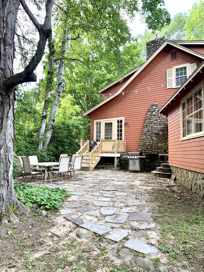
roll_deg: -1.4
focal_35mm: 26
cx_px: 102
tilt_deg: +6.5
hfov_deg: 53.1
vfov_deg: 67.3
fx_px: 204
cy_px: 136
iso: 50
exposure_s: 1/121
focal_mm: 4.25
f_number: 1.8
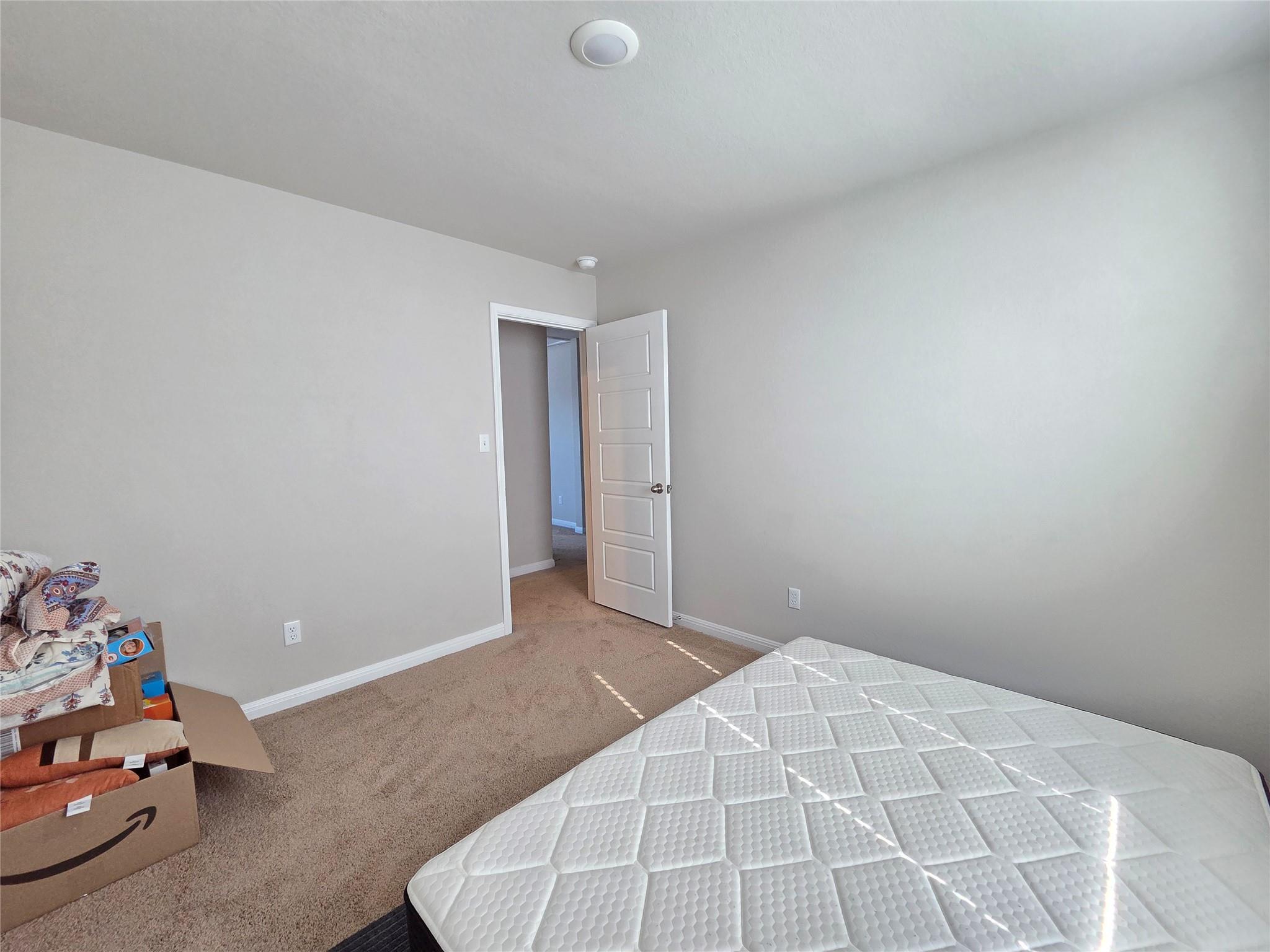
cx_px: 635
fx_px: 477
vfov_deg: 89.9
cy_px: 476
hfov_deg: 106.2
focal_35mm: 13
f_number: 2.2
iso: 320
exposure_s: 1/60
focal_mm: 2.2
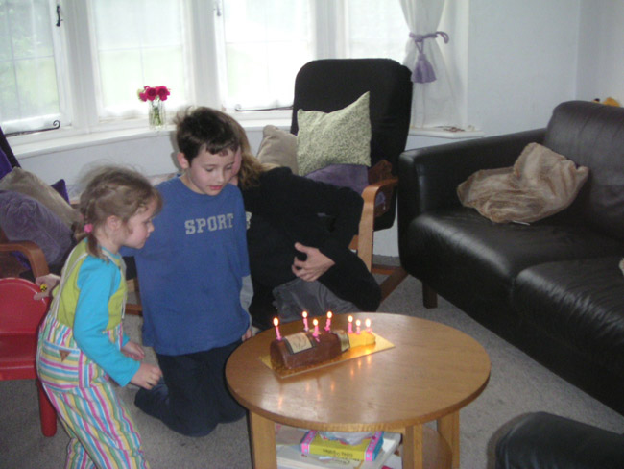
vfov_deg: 28.1
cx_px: 312
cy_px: 234
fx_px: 938
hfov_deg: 36.8
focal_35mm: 52
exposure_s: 1/45
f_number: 3
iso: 160
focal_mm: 8.1
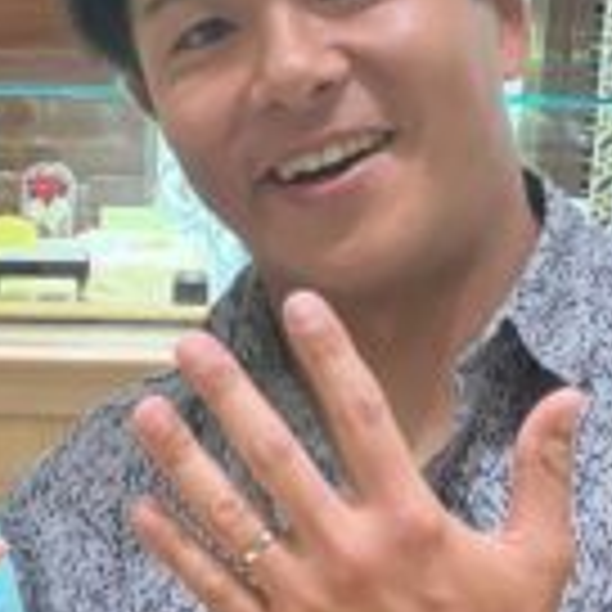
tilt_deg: -12.5
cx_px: 18
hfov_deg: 15.2
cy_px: 414
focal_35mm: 113
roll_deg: -0.8
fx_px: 2260
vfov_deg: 15.4
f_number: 1.8
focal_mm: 3
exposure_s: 1/120
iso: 64
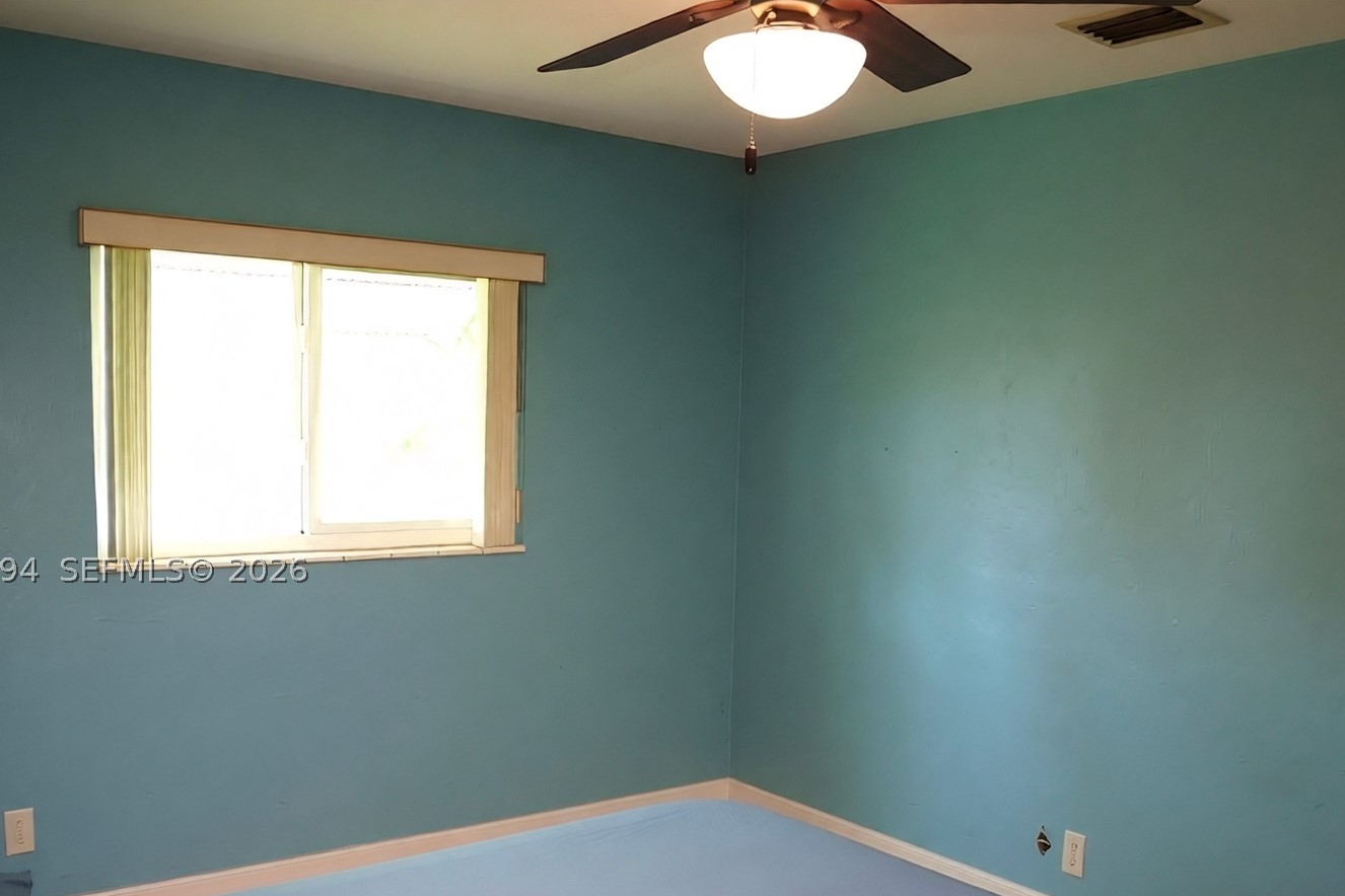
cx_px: 706
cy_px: 568
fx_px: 1219
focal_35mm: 33
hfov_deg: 57.7
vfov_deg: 40.1
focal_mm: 17
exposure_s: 1/30
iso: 400
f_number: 2.8
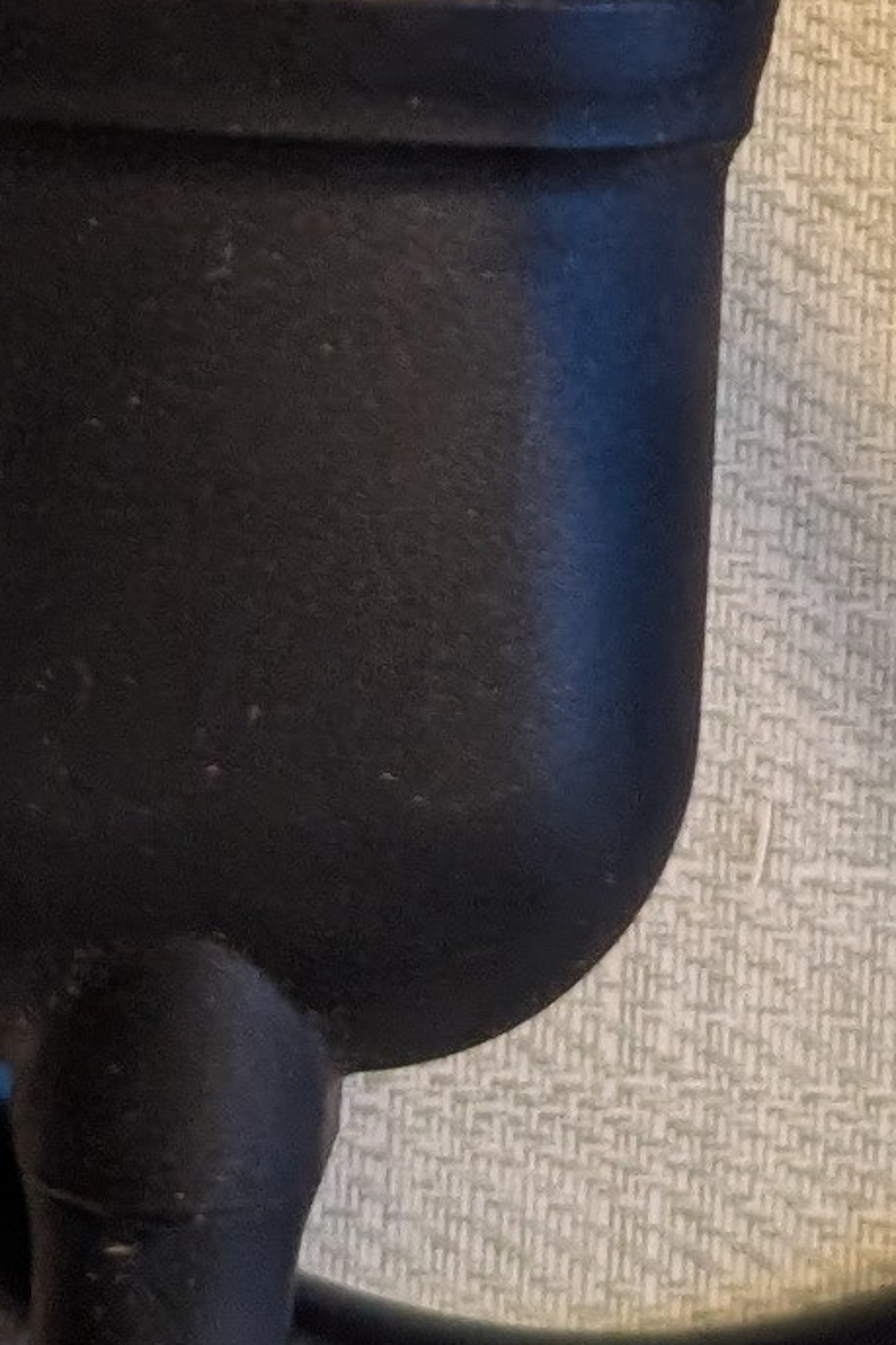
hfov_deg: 9.3
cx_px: 675
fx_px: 5528
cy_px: -1283
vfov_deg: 12.4
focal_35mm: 148
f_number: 1.68
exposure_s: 1/124
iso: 193
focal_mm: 6.9
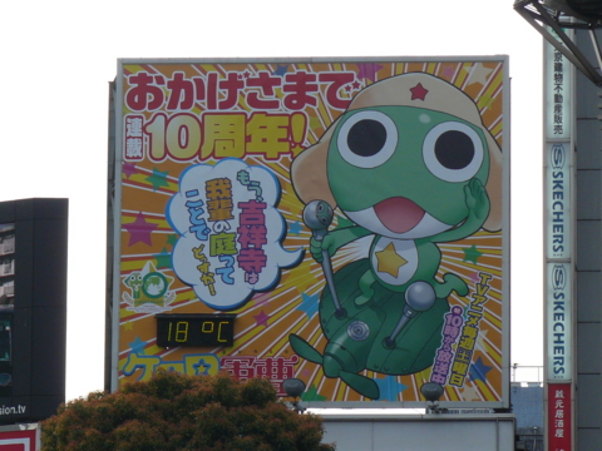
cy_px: 226
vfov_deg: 5.9
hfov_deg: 7.9
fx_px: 4382
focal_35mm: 252
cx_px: 301
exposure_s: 1/200
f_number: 5
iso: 100
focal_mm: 28
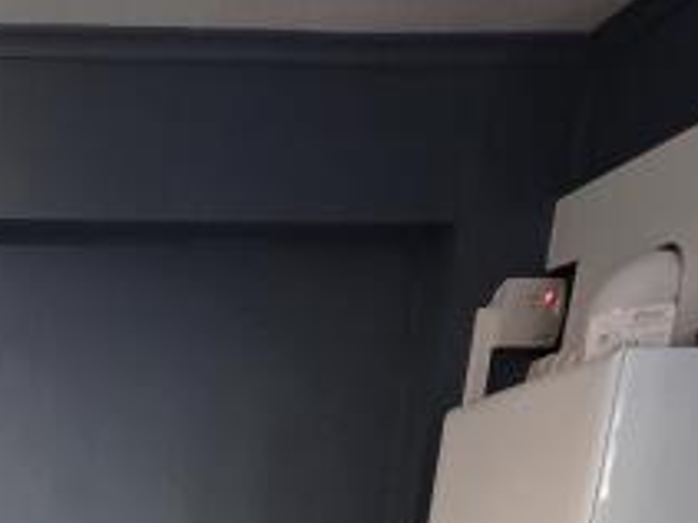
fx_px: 1270
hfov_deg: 24.7
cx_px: -314
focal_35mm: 63
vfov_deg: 15.8
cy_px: 1155
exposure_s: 1/60
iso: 320
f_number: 1.9
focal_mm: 2.2
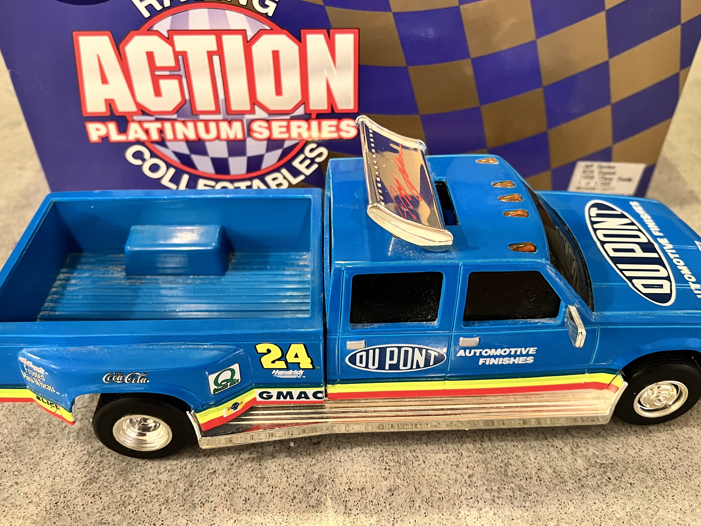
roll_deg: -0.1
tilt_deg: -36.0
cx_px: 361
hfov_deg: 58.3
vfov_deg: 45.2
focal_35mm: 31
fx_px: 628
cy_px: 215
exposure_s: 1/60
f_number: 1.5
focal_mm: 5.7
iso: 500
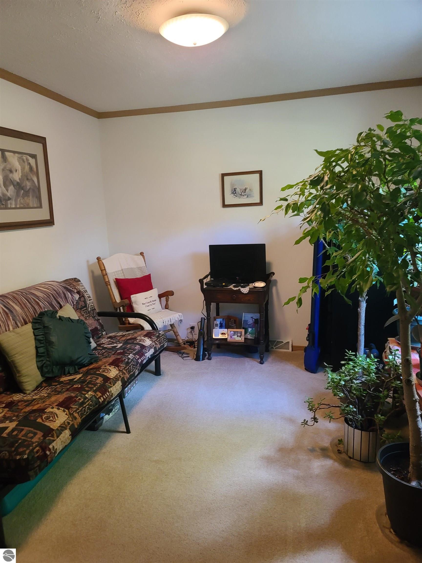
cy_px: 282
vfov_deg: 69.4
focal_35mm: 25
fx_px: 406
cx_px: 211
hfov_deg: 54.9
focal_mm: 7
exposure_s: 1/40
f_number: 1.8
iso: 400
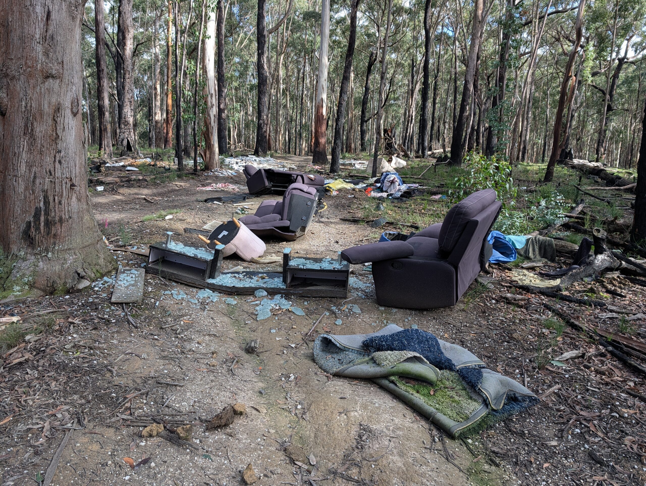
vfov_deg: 56.9
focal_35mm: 24
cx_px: 323
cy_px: 243
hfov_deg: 71.5
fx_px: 449
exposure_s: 1/203
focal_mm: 6.9
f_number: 1.68
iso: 19
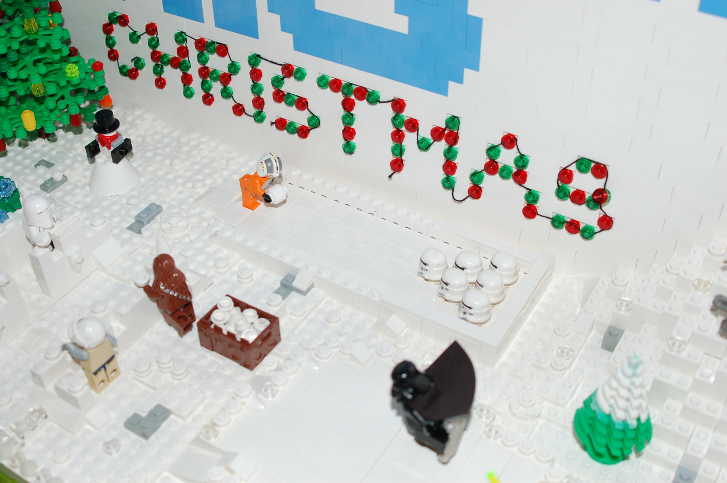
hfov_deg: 41.1
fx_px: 968
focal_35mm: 48
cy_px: 242
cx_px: 364
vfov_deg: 28.0
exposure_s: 1/125
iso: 200
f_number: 5.6
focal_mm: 32
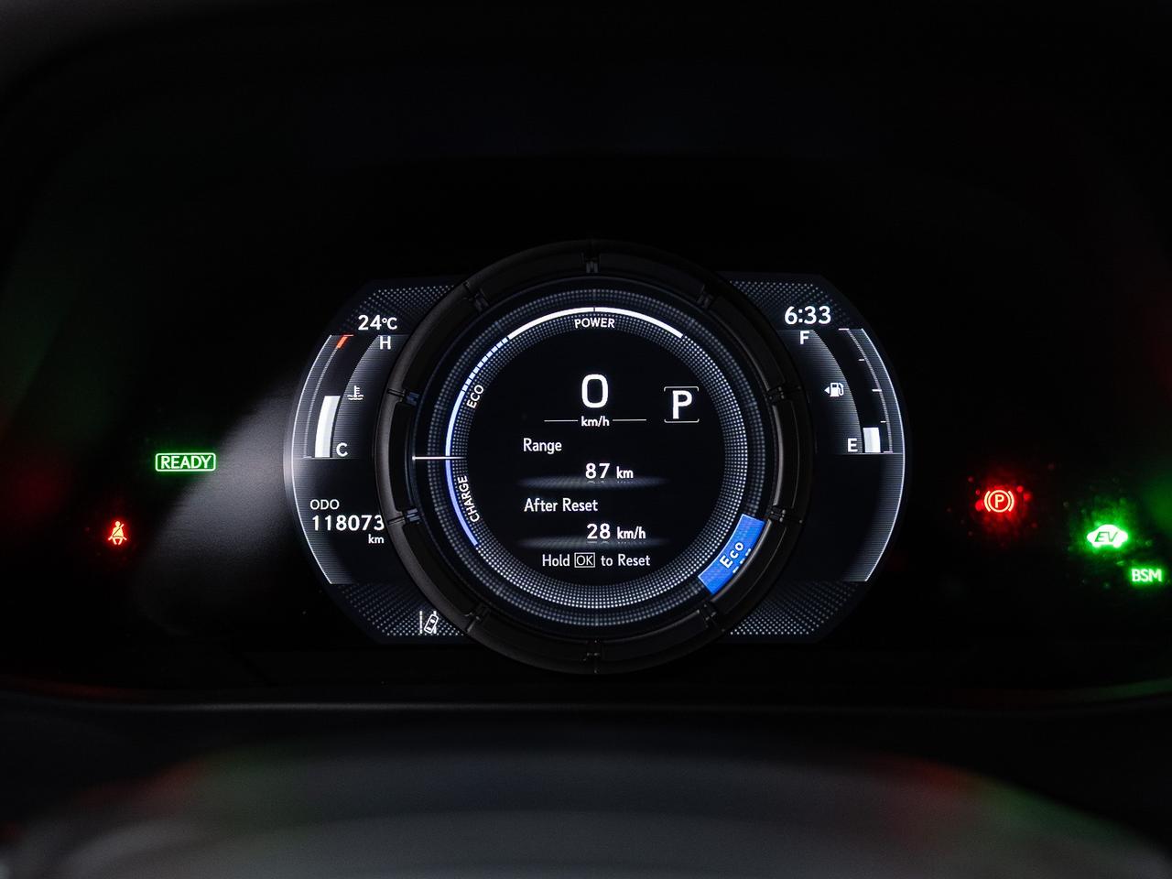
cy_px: 440
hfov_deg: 53.1
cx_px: 586
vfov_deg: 41.1
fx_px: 1172
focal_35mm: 35
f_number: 4
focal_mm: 32
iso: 1000
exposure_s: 1/50
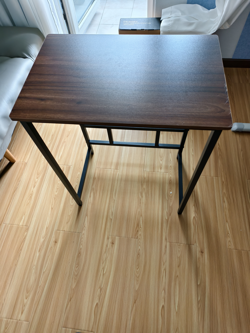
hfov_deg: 58.9
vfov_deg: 73.9
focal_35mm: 23
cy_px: 166
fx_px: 221
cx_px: 125
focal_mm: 6.54
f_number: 1.57
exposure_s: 1/100
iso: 344
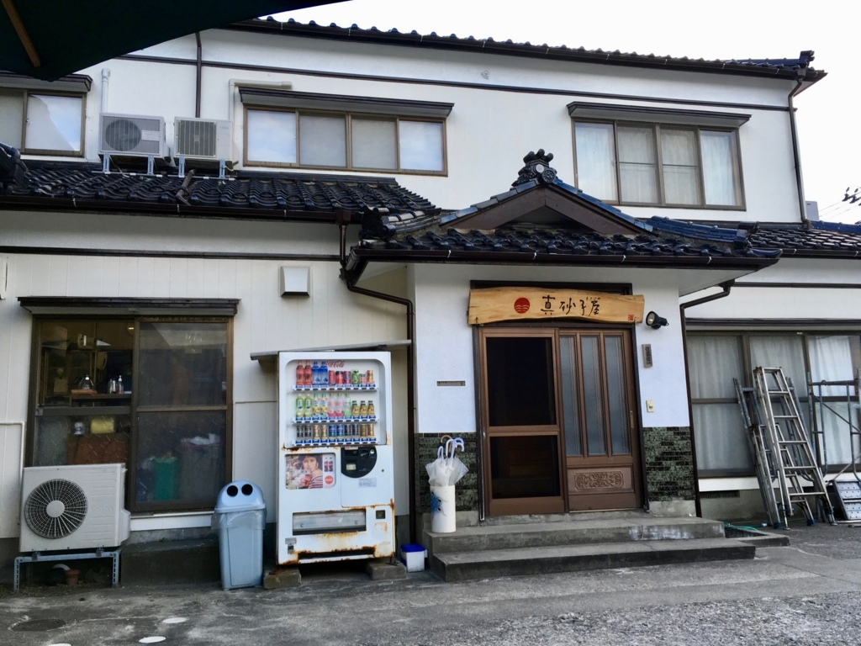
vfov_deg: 48.2
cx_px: 430
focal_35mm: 29
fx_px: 721
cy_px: 323
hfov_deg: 61.7
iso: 32
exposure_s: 1/120
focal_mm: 4.15
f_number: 2.2
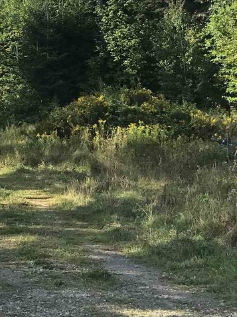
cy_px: -80
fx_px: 859
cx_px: -7
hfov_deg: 15.4
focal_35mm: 94
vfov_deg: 19.5
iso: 20
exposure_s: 1/1182
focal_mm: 3.99
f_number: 1.8
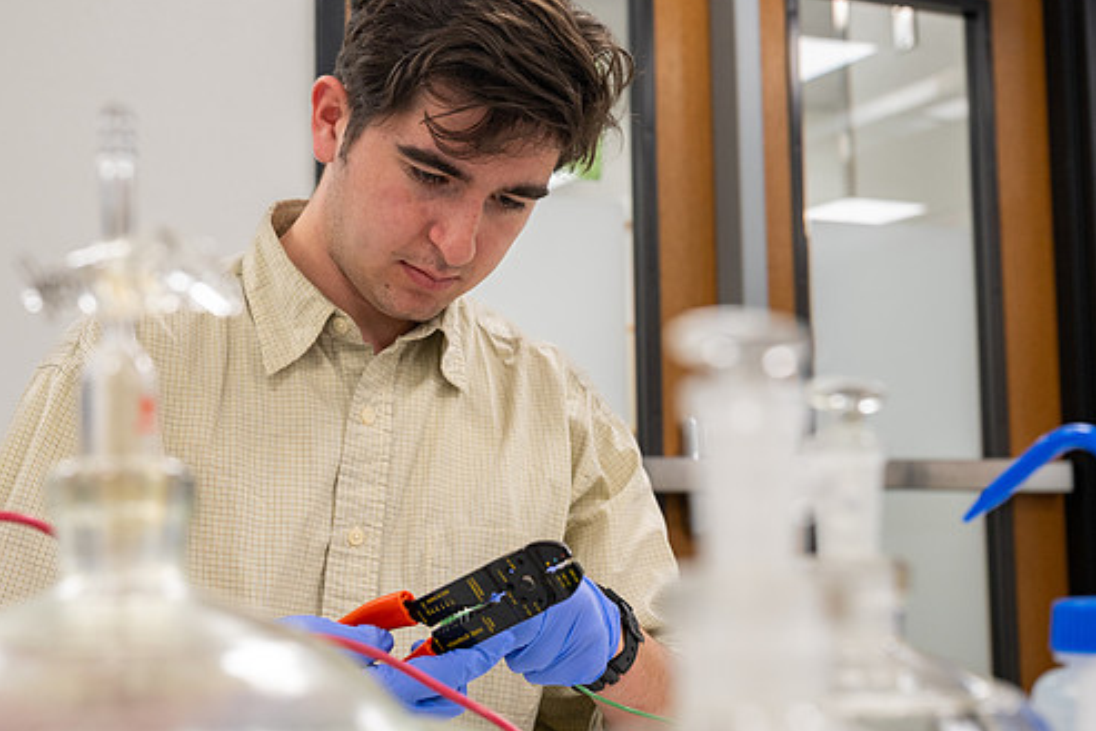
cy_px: 375
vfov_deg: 25.5
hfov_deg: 37.0
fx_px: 1614
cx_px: 348
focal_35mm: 53
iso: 500
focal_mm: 33
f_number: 4
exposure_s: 1/125
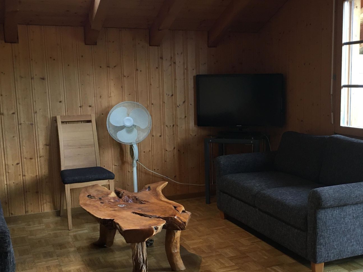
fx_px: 482
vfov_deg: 31.5
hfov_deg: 40.8
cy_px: 153
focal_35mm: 46
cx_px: 238
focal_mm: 4.15
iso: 50
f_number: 2.2
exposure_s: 1/33
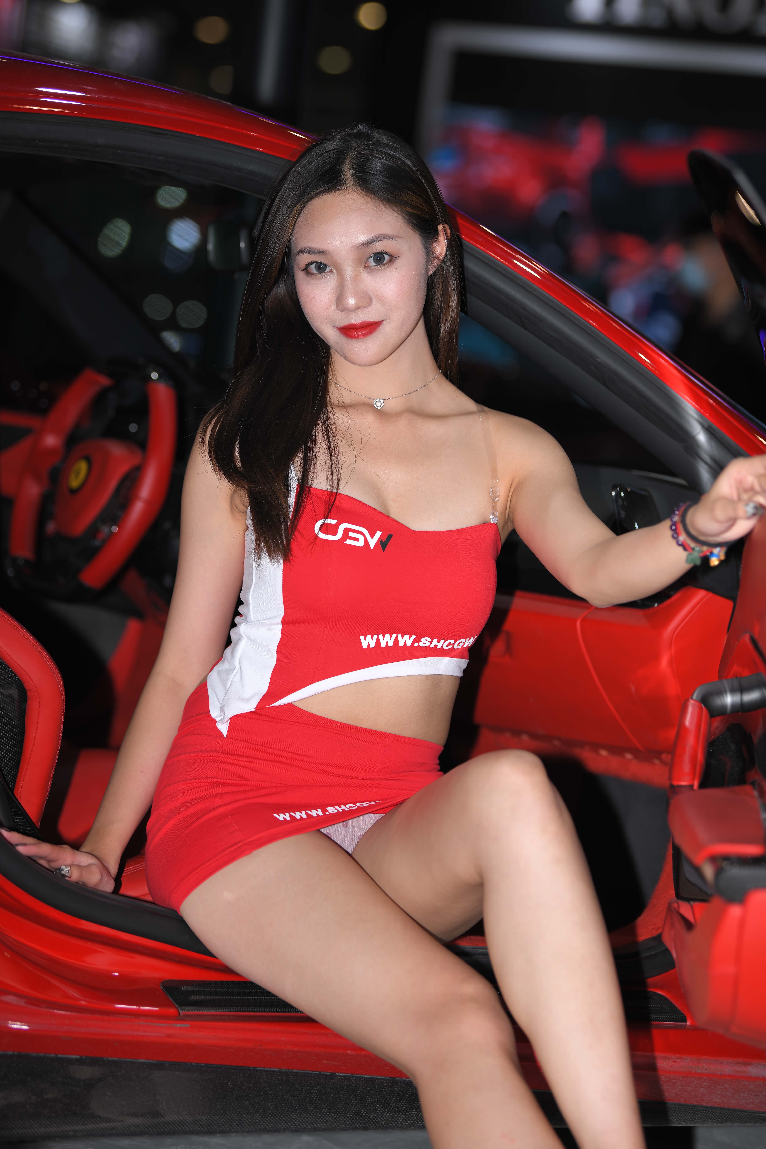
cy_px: 574
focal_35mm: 105
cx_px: 383
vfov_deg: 19.5
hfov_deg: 13.0
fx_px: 3351
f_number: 5
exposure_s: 1/200
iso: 80
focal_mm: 105
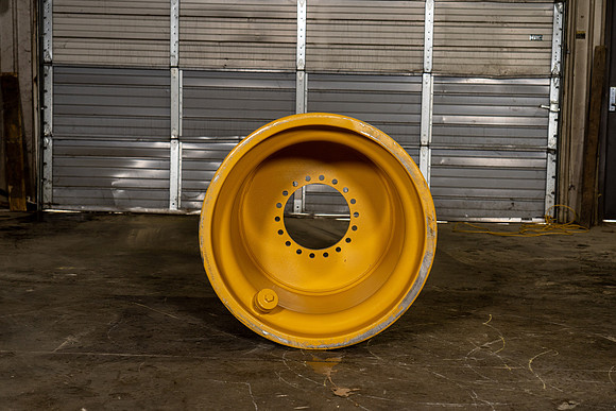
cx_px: 308
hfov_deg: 31.4
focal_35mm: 64
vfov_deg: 21.3
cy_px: 206
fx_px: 1095
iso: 800
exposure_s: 1/125
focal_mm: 64
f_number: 5.6
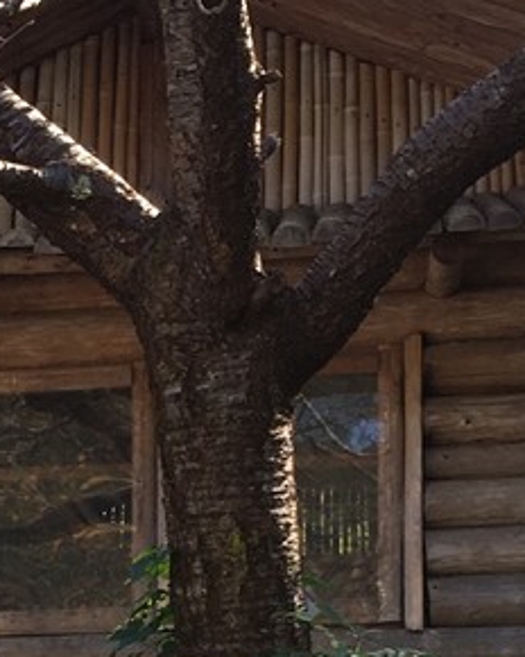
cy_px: 988
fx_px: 2272
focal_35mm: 117
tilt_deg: -1.2
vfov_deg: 15.2
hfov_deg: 12.9
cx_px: -61
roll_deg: -0.9
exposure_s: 1/261
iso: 25
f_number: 2.2
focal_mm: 4.15
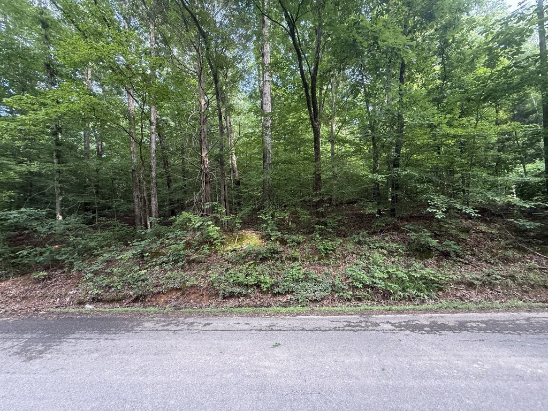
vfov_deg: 85.7
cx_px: 274
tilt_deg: +7.0
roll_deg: +2.4
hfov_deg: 102.1
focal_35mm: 14
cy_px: 206
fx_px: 222
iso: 250
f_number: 2.2
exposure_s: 1/99
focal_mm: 2.22
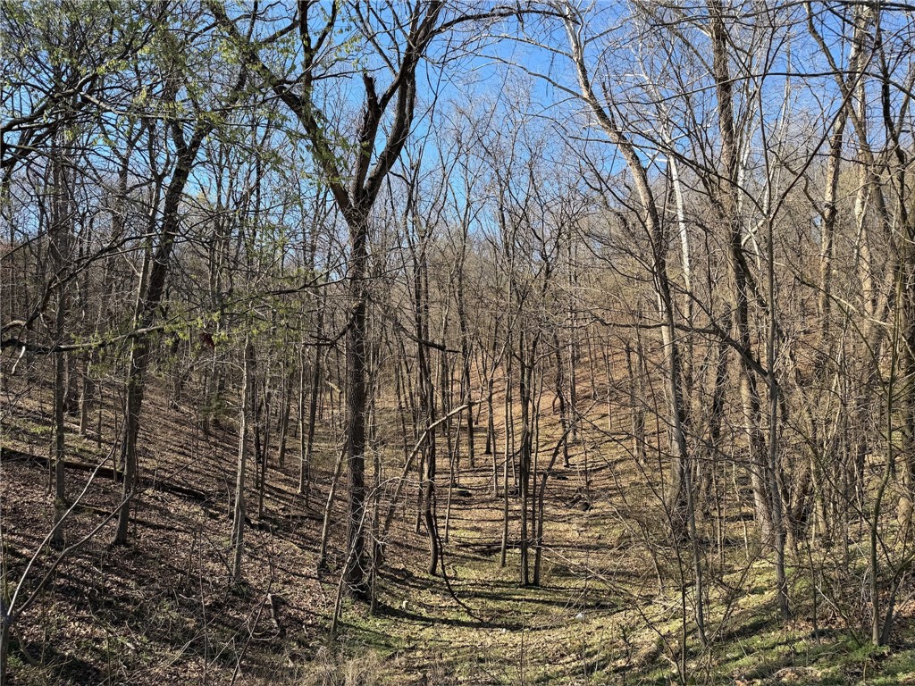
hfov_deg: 71.6
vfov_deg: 56.8
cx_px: 458
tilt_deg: +0.2
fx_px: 634
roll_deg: +1.2
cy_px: 343
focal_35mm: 24
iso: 80
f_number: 1.78
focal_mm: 6.76
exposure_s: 1/1437
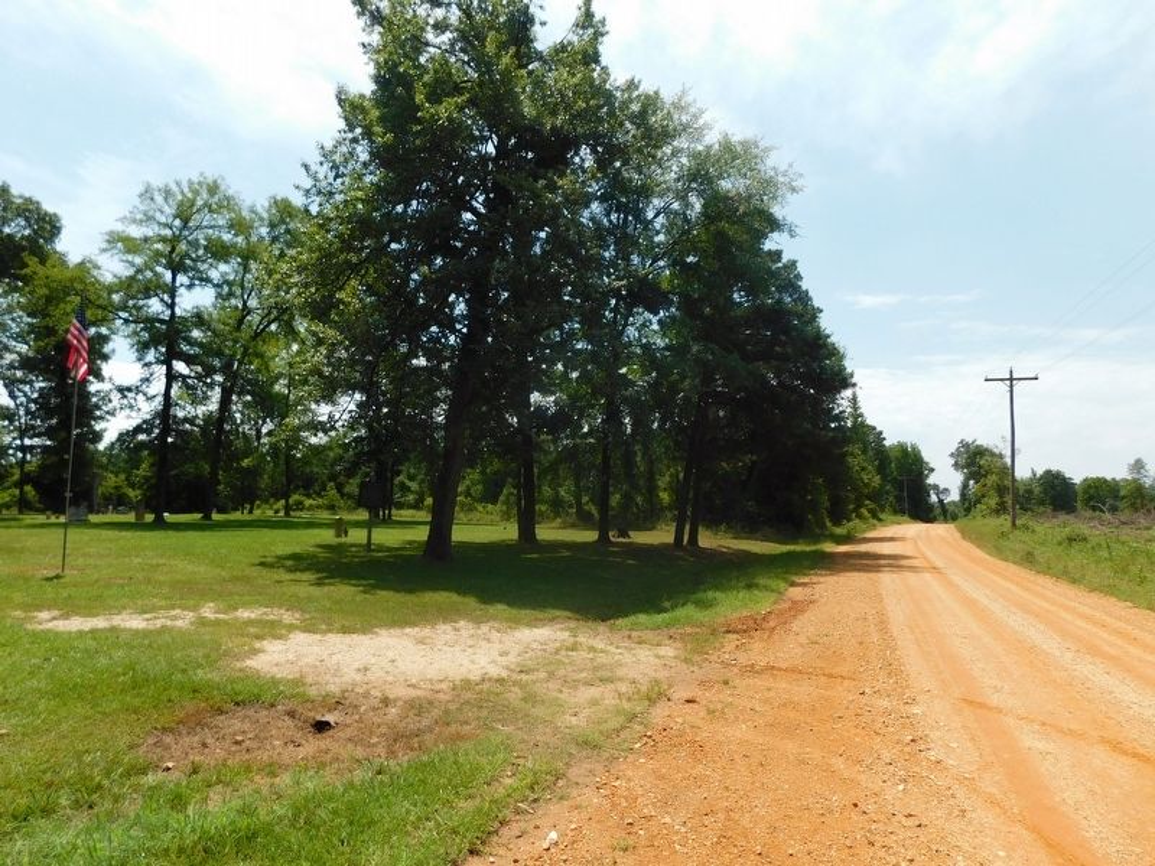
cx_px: 578
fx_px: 767
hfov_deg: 73.9
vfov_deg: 58.9
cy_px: 433
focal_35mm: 23
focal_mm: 4
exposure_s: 1/400
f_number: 6
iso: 125
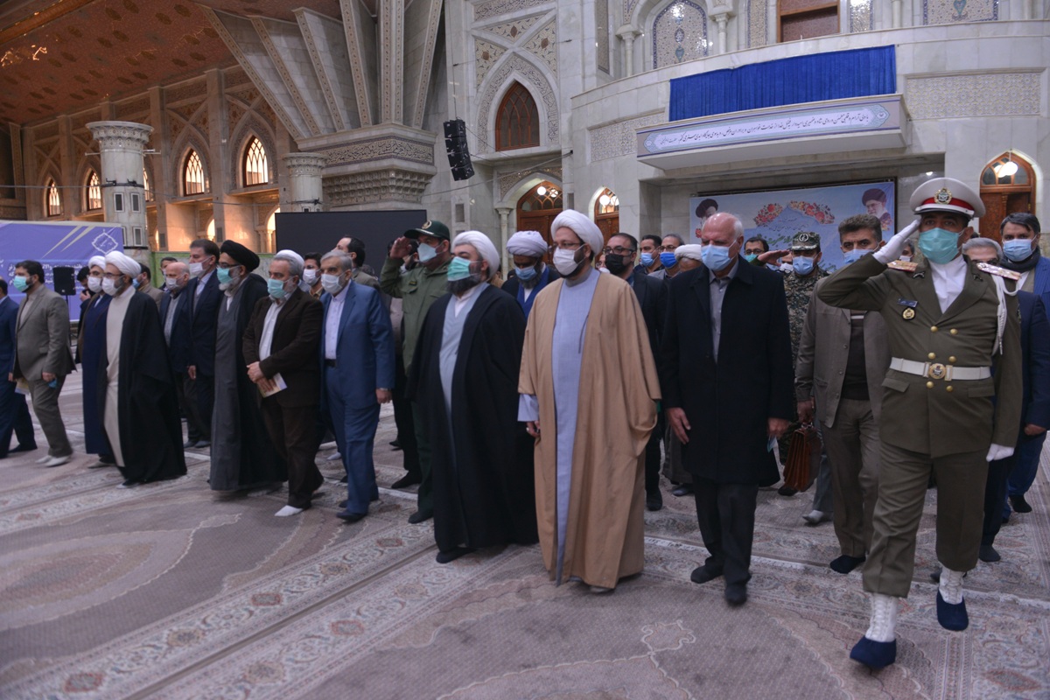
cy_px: 350
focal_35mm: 24
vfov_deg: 53.1
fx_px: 700
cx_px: 525
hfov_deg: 73.7
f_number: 4
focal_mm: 24
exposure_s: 1/50
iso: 1000
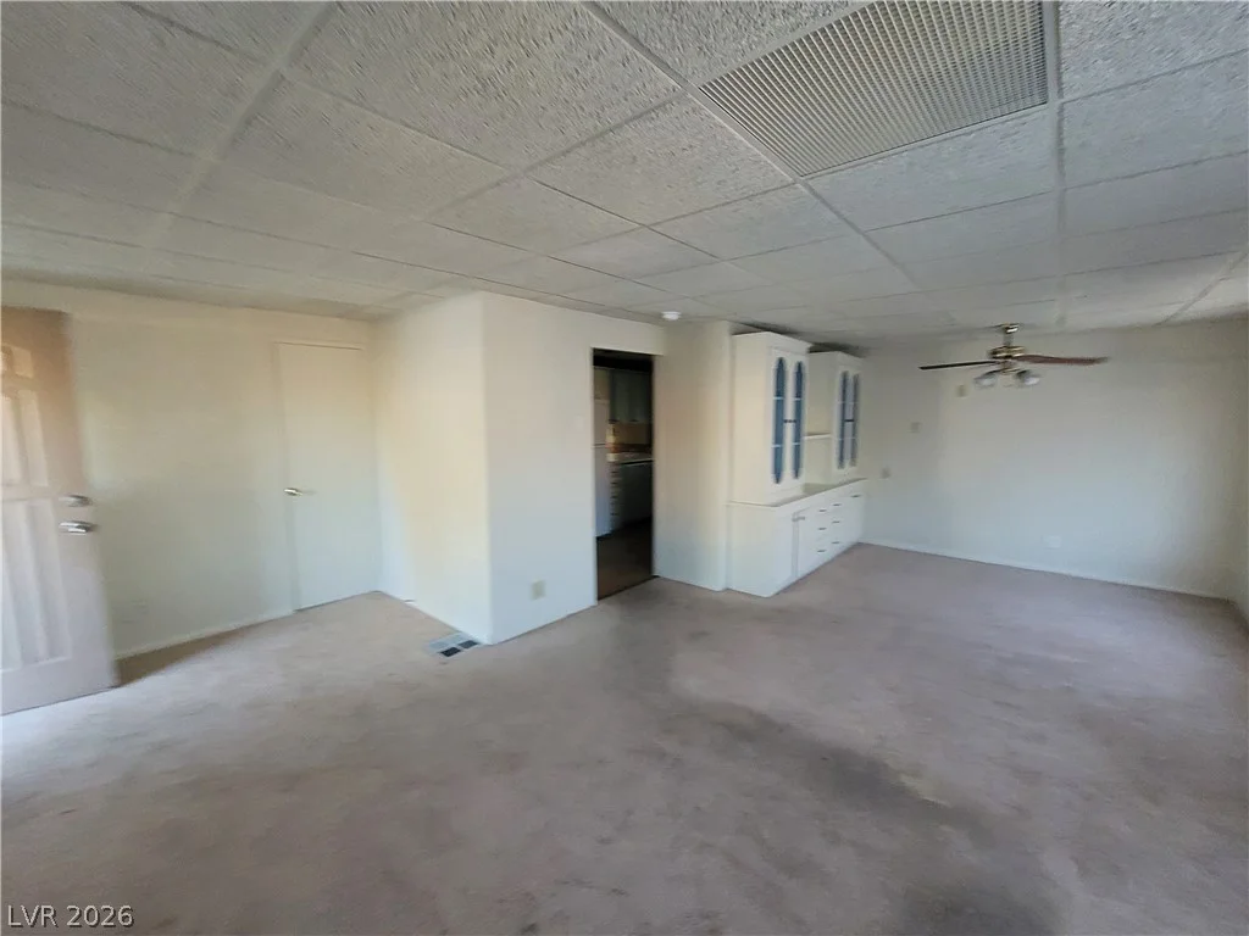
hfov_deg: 106.2
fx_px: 469
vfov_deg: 89.9
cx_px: 624
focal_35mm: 13
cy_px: 468
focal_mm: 2.2
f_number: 2.2
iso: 320
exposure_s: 1/40
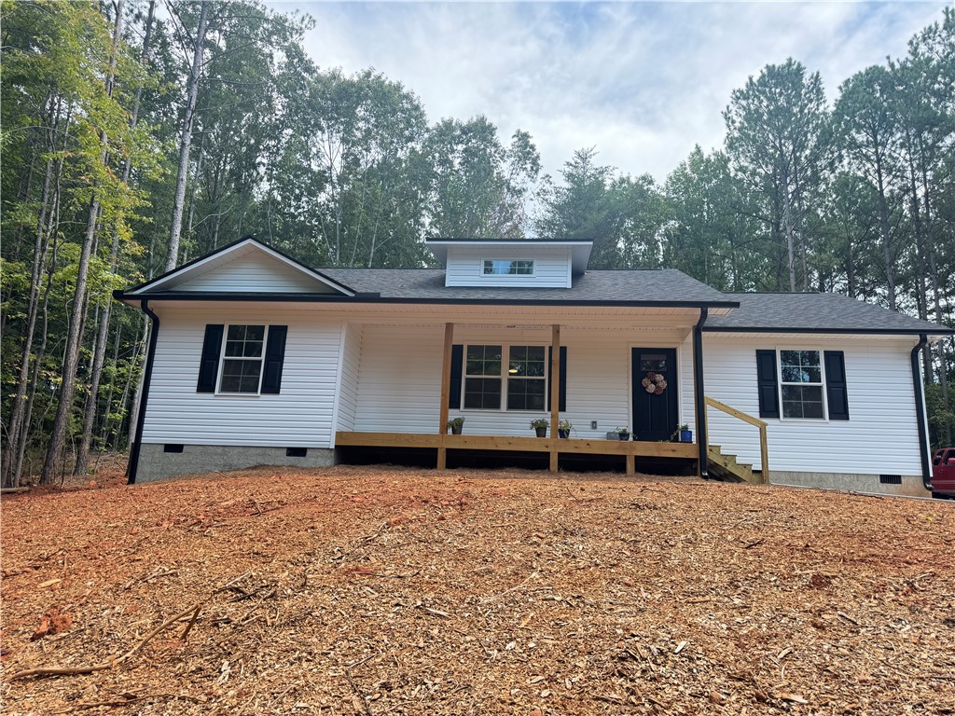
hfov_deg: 71.6
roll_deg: -2.7
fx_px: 662
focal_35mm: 24
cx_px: 478
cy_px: 358
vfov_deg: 56.8
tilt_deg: +11.9
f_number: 1.78
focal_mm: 6.76
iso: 80
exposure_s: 1/822
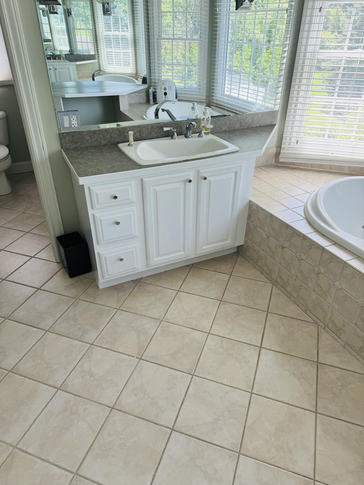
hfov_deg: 56.8
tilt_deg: -33.7
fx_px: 336
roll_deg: +0.3
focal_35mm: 24
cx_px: 182
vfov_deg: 71.6
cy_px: 242
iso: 64
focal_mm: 6.76
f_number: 1.78
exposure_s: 1/126
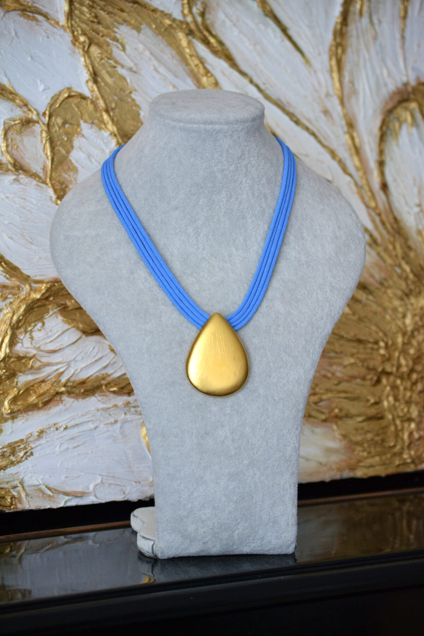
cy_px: 318
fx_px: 1987
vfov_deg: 18.2
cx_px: 212
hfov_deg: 12.2
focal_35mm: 112
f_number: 4.2
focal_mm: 75
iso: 900
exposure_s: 1/125
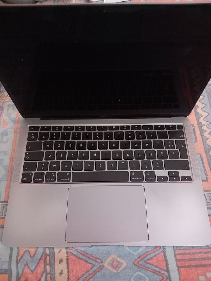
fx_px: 219
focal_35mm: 27
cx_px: 106
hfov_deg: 51.4
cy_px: 140
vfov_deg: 65.3
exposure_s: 1/14.3
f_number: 1.8
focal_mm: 4
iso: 1600
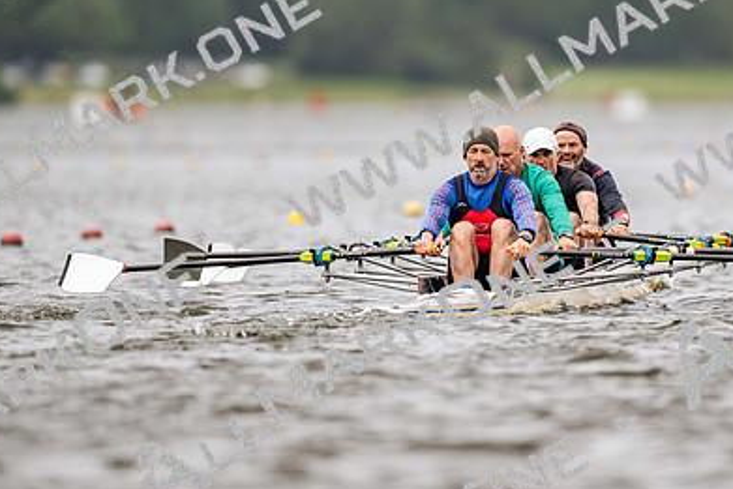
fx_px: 18127
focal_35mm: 890
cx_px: 517
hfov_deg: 2.3
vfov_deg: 1.5
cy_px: 233
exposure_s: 1/2500
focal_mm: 600
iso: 400
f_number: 4
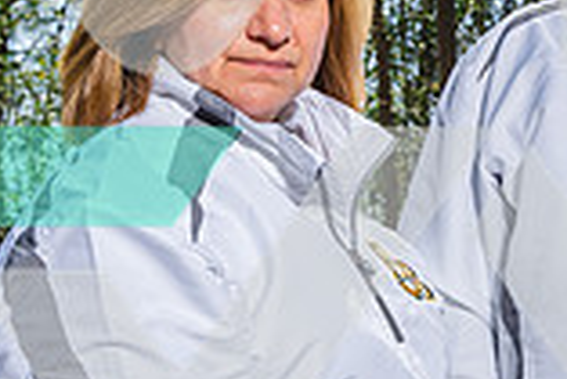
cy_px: 319
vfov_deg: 12.8
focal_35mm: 107
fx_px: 1687
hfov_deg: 17.6
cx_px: 784
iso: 100
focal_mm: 29
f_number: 9
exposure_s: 1/125
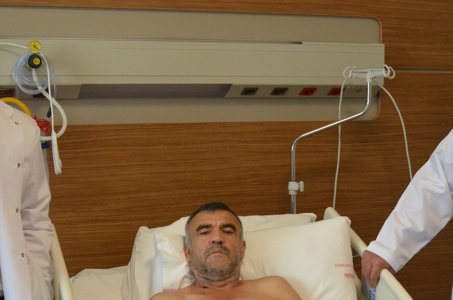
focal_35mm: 65
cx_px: 246
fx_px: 817
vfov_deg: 20.6
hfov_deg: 31.0
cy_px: 242
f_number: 6.3
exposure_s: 1/160
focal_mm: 21
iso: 2000
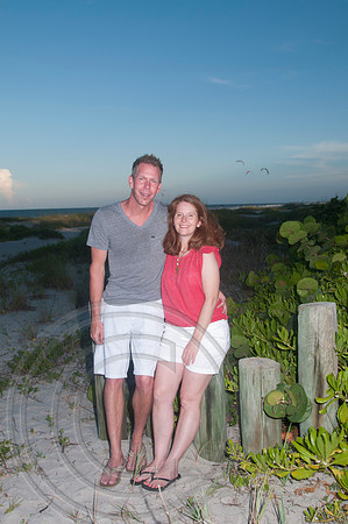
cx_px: 174
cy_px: 262
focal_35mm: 36
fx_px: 523
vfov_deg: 53.2
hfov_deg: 36.8
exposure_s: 1/250
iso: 100
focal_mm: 24
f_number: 7.1
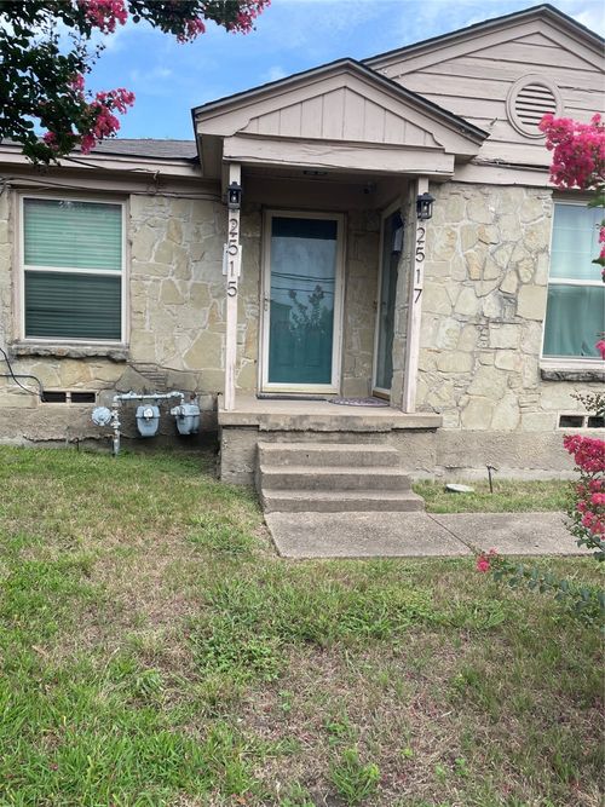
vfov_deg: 67.3
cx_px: 302
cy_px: 404
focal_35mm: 26
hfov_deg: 53.0
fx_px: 606
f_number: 1.6
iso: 32
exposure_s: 1/1062
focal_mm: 4.2
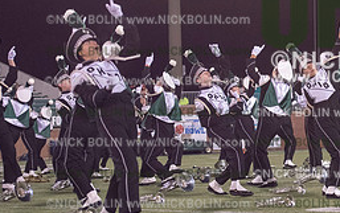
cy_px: 21
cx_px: 355
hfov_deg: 12.8
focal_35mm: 161
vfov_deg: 8.1
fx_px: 1493
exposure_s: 1/1250
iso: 5000
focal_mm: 70
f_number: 3.2
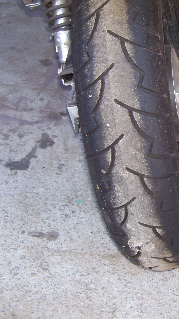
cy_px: 117
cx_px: 173
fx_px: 574
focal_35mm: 68
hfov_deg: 17.4
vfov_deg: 30.9
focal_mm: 6
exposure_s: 1/60
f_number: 2.7
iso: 80
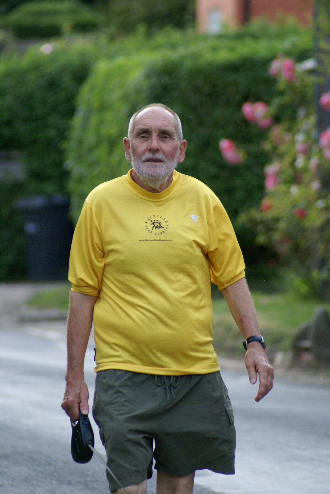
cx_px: 165
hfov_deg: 3.7
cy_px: 247
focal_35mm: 375
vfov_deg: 5.5
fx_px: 5147
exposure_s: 1/320
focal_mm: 250
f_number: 5.6
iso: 800
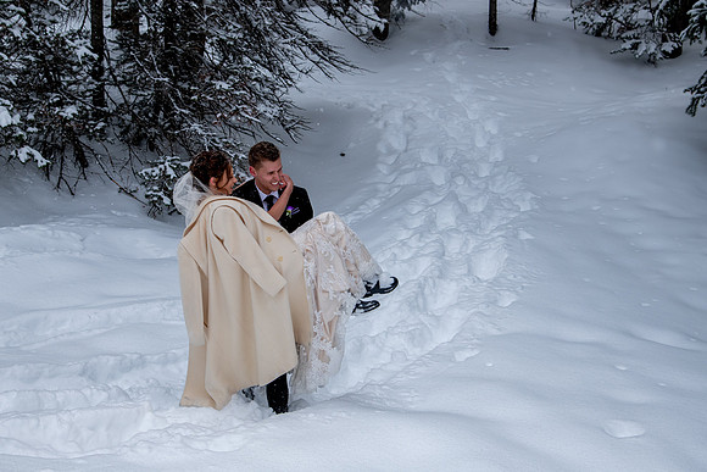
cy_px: 223
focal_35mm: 59
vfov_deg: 23.0
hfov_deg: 33.9
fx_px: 1160
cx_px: 325
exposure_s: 1/200
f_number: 7.1
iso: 200
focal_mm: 50
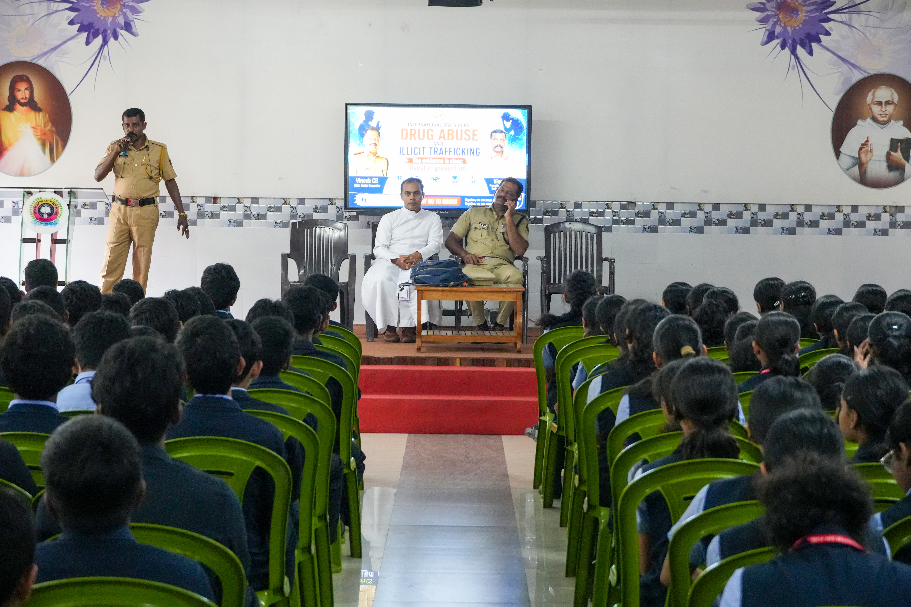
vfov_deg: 17.2
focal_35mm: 80
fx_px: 2012
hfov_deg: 25.5
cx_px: 456
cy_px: 304
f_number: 5
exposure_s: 1/60
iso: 4000
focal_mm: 53
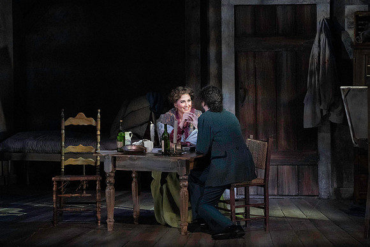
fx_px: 3711
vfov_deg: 3.8
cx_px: 185
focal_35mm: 361
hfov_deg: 5.7
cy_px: 124
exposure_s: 1/320
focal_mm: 361
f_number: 13
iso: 16000
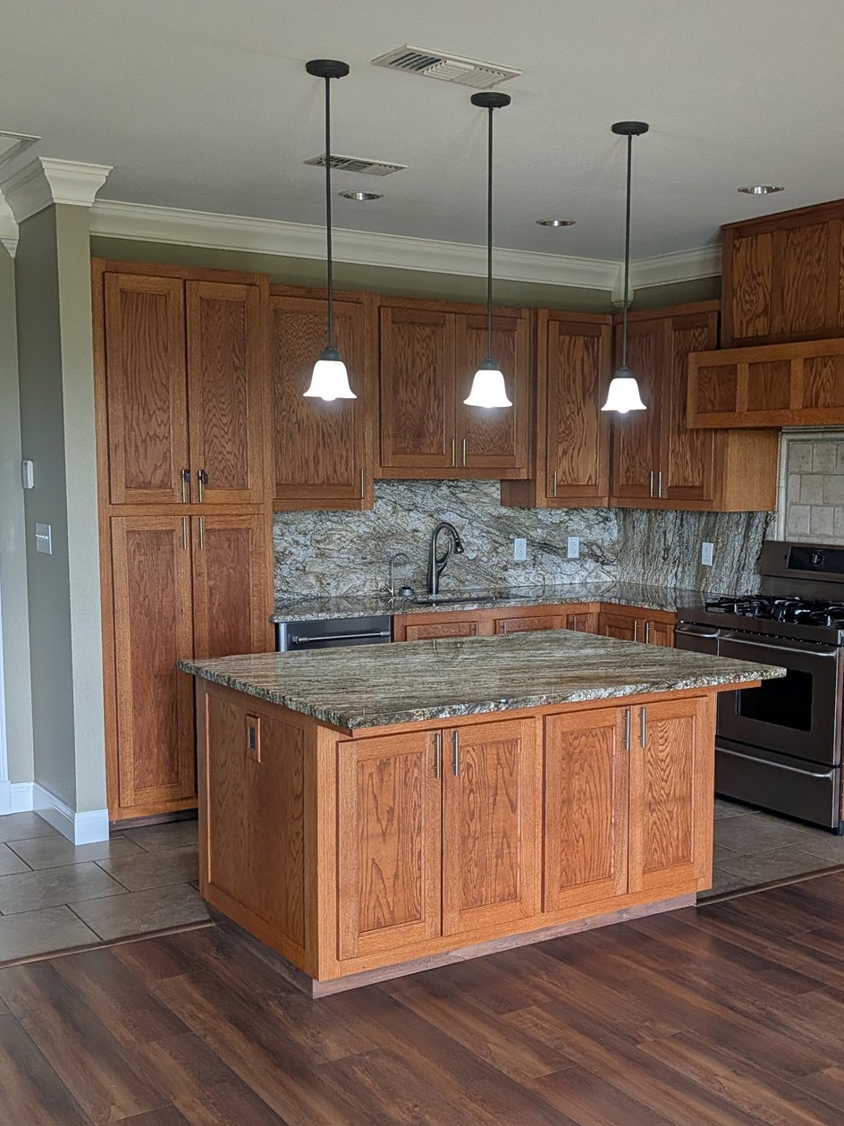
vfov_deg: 47.8
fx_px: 1268
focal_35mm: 39
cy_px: 622
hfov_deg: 36.8
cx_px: 475
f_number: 1.68
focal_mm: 6.9
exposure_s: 1/120
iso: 258
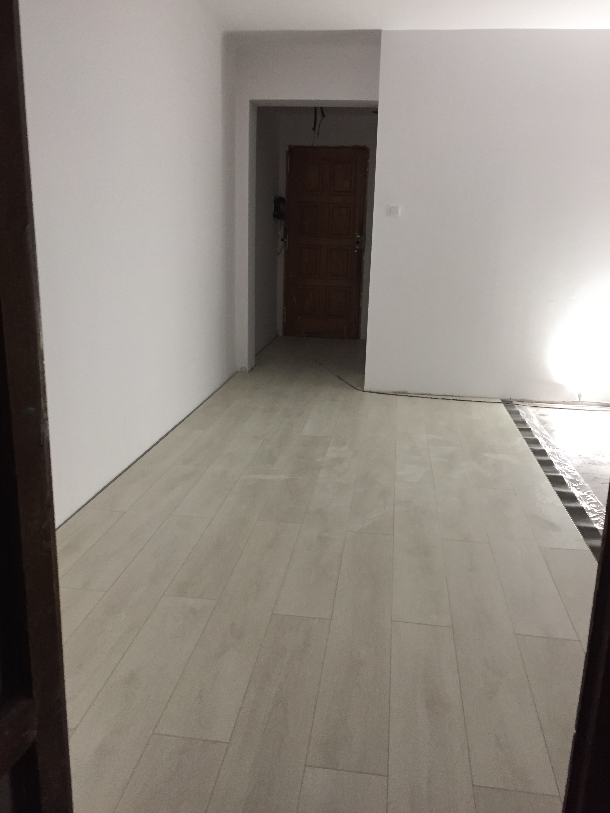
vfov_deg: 61.7
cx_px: 305
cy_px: 406
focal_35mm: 29
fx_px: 681
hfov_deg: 48.2
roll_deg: -1.2
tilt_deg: -14.8
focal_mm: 4.15
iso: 250
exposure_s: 1/25
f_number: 2.2
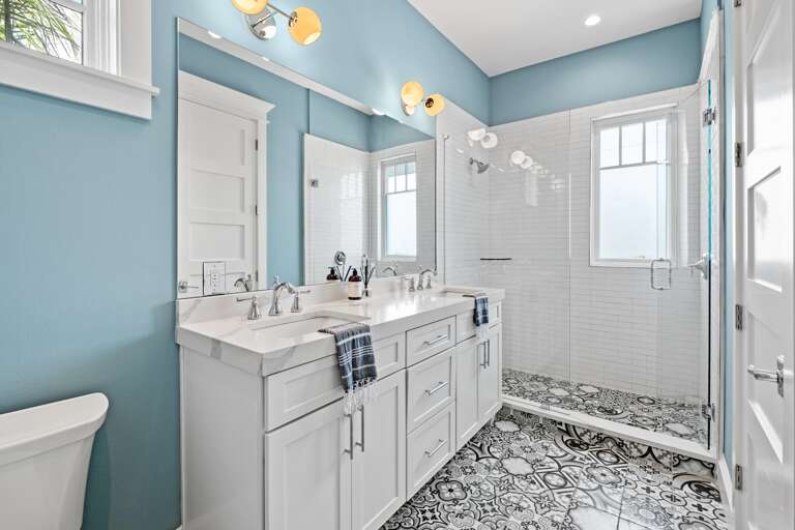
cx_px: 398
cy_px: 265
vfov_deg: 77.3
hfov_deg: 100.4
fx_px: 331
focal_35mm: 15
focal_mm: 10
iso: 400
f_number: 5
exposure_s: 1/15
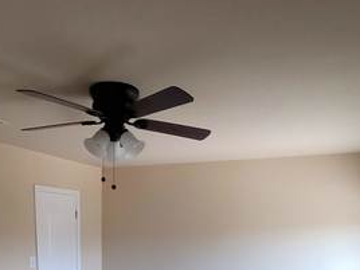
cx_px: 132
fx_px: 322
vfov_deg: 38.5
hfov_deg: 57.5
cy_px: 289
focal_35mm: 31
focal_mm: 1.74
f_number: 2.2
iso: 160
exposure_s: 1/59
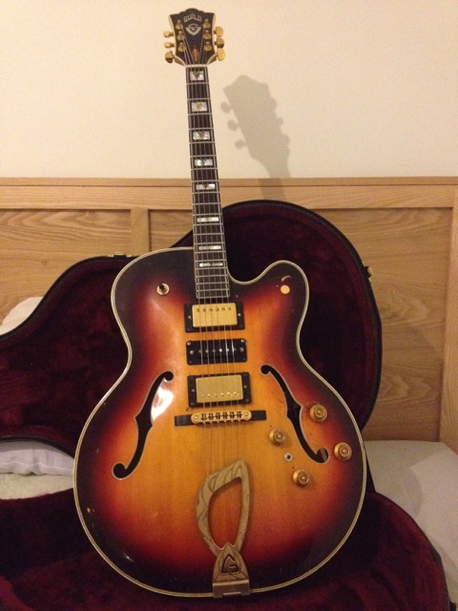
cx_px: 229
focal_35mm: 35
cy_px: 306
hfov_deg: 40.7
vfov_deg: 52.6
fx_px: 617
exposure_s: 1/15
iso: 800
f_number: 2.4
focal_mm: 4.28
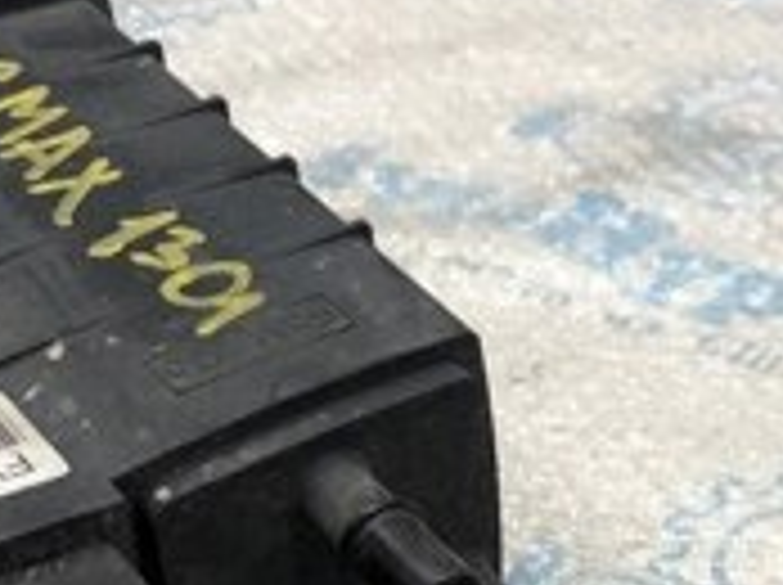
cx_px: 720
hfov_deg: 18.7
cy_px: 662
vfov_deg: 14.0
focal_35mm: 103
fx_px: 2327
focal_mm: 4
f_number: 1.8
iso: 32
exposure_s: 1/33
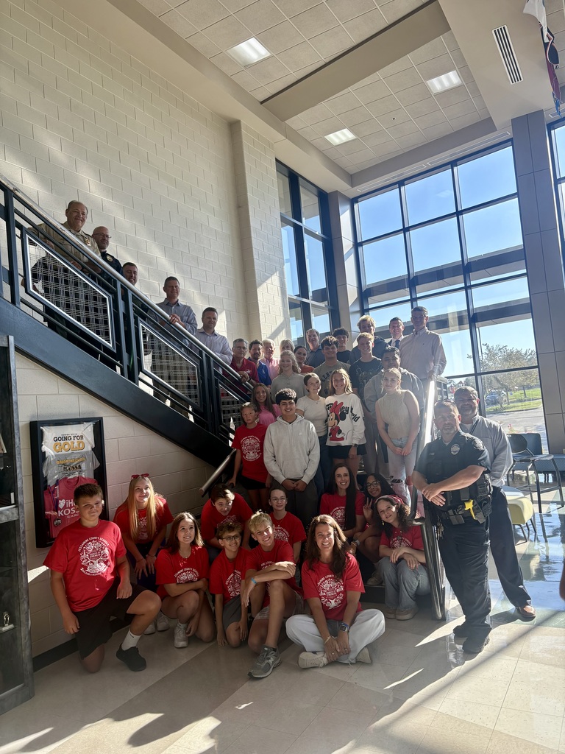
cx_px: 282
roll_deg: +5.1
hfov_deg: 53.1
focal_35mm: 26
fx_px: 566
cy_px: 377
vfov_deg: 67.3
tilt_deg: +4.4
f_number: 1.6
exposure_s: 1/256
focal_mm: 5.96
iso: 64
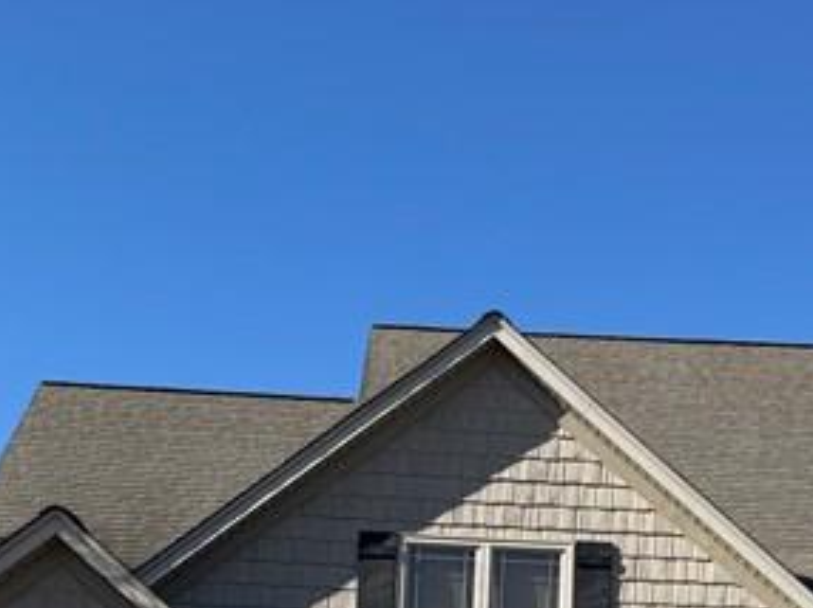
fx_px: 2018
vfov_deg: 16.1
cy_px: 835
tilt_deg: +6.1
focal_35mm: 86
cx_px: 532
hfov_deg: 22.7
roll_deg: -1.8
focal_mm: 6.76
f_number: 1.78
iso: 80
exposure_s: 1/3597
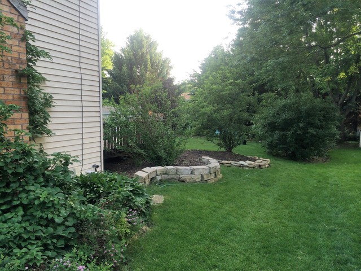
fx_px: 313
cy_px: 136
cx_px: 180
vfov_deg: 46.8
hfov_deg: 60.0
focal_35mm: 30
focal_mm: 4.12
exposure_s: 1/120
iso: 50
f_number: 2.2
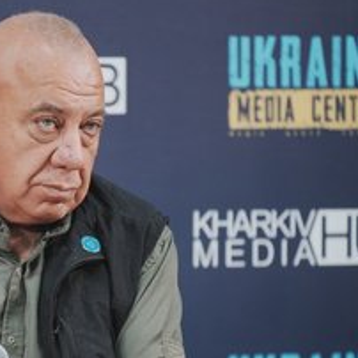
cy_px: 226
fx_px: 5921
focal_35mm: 506
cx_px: 43
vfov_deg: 3.5
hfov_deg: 3.5
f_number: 5.6
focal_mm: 300
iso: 1600
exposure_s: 1/100
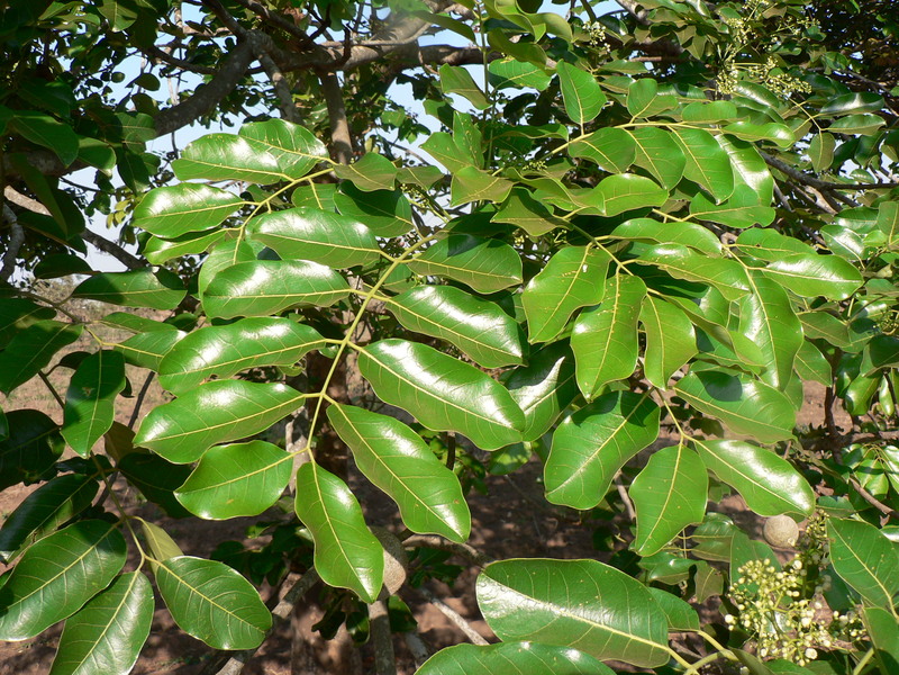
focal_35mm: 36
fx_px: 935
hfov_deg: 51.4
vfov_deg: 39.7
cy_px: 338
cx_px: 450
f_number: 4
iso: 80
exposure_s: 1/250
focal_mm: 6
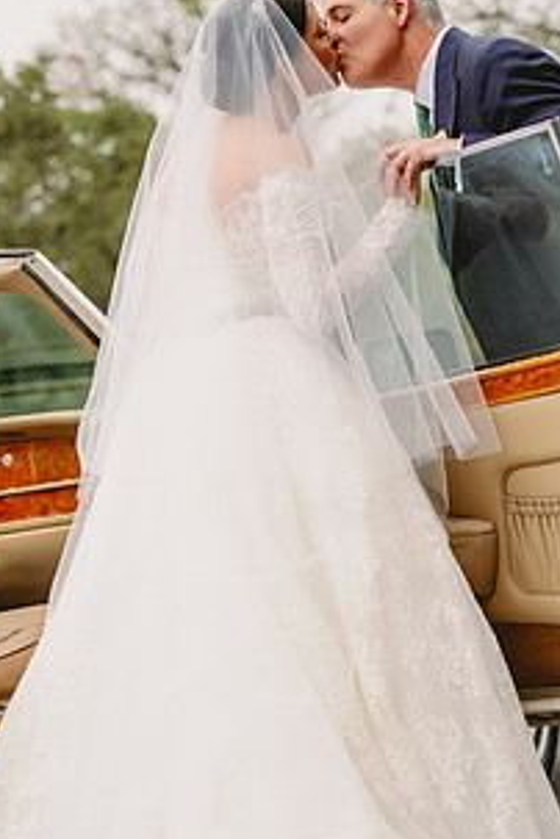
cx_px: 380
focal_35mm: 104
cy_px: 473
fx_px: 2426
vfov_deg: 19.6
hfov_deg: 13.1
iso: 500
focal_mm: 70
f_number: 2.8
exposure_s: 1/2500
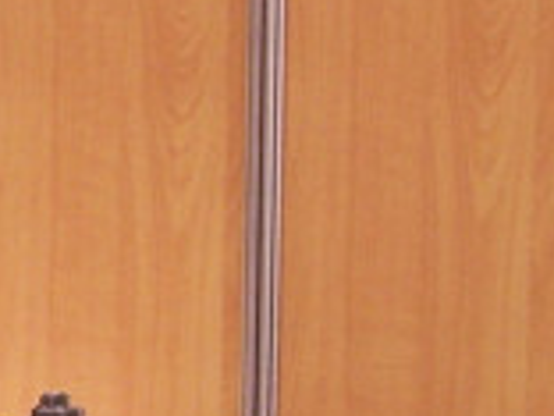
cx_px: -355
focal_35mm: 250
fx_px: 4001
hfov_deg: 7.7
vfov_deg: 5.8
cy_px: 779
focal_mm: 6.3
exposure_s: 1/3
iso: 80
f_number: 2.8
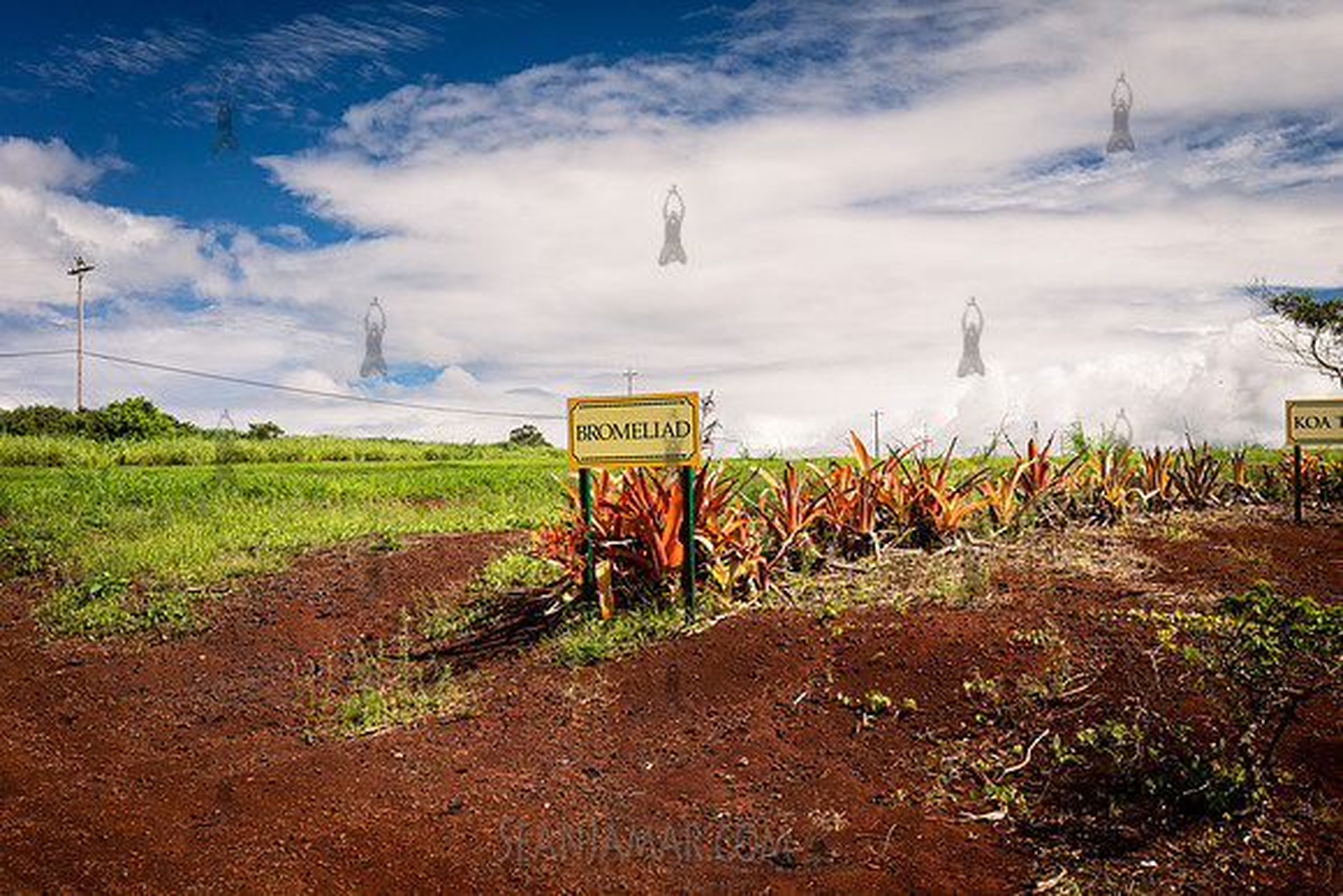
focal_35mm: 35
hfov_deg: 54.4
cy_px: 448
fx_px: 1306
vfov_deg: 37.9
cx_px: 672
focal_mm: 35
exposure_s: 1/400
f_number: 13
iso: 640
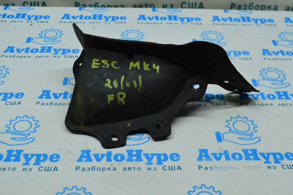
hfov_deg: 38.9
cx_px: 146
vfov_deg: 26.4
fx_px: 415
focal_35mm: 51
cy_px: 98
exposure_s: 1/800
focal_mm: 34
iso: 6400
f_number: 6.3
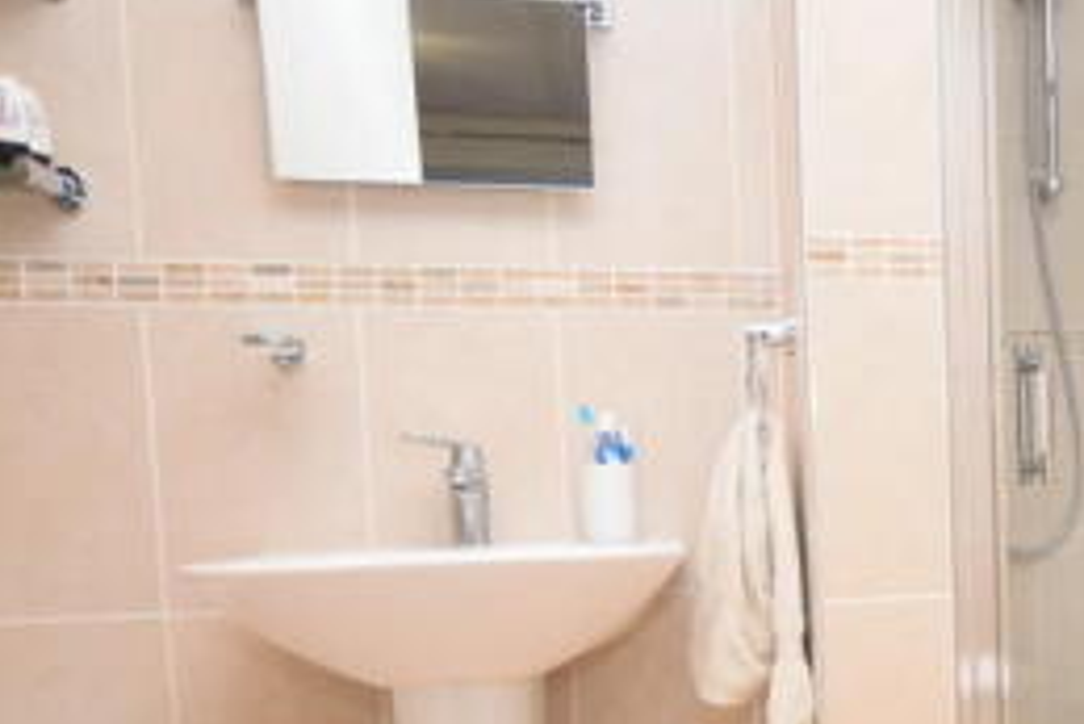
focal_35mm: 38
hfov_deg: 46.2
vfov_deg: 34.1
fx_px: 1145
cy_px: 575
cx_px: 961
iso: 800
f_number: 4
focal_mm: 10
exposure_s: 1/60
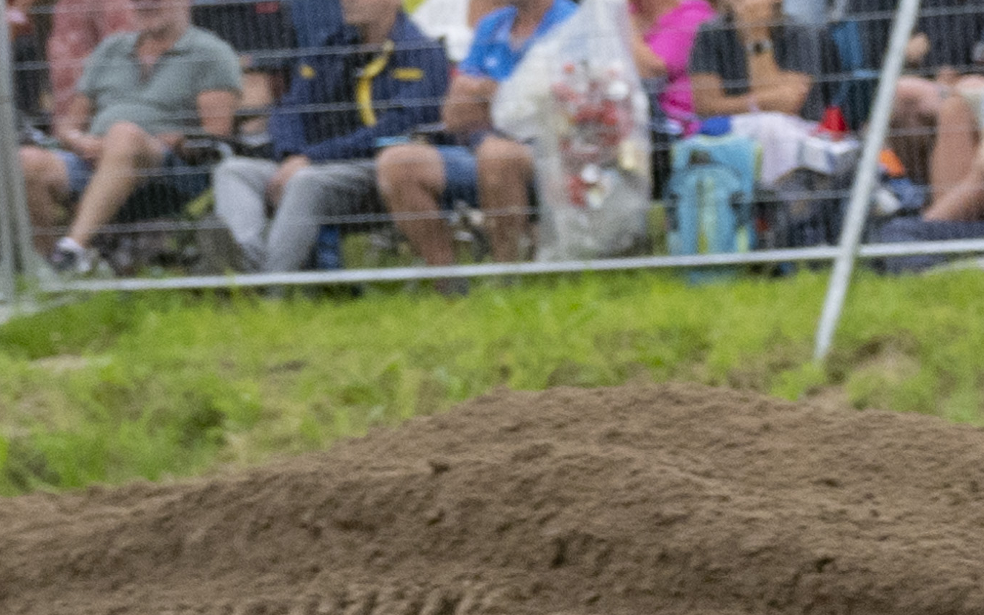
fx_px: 6597
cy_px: 68
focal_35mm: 246
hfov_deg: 8.4
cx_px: 1206
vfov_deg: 5.3
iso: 320
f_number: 4
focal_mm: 40
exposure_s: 1/1000
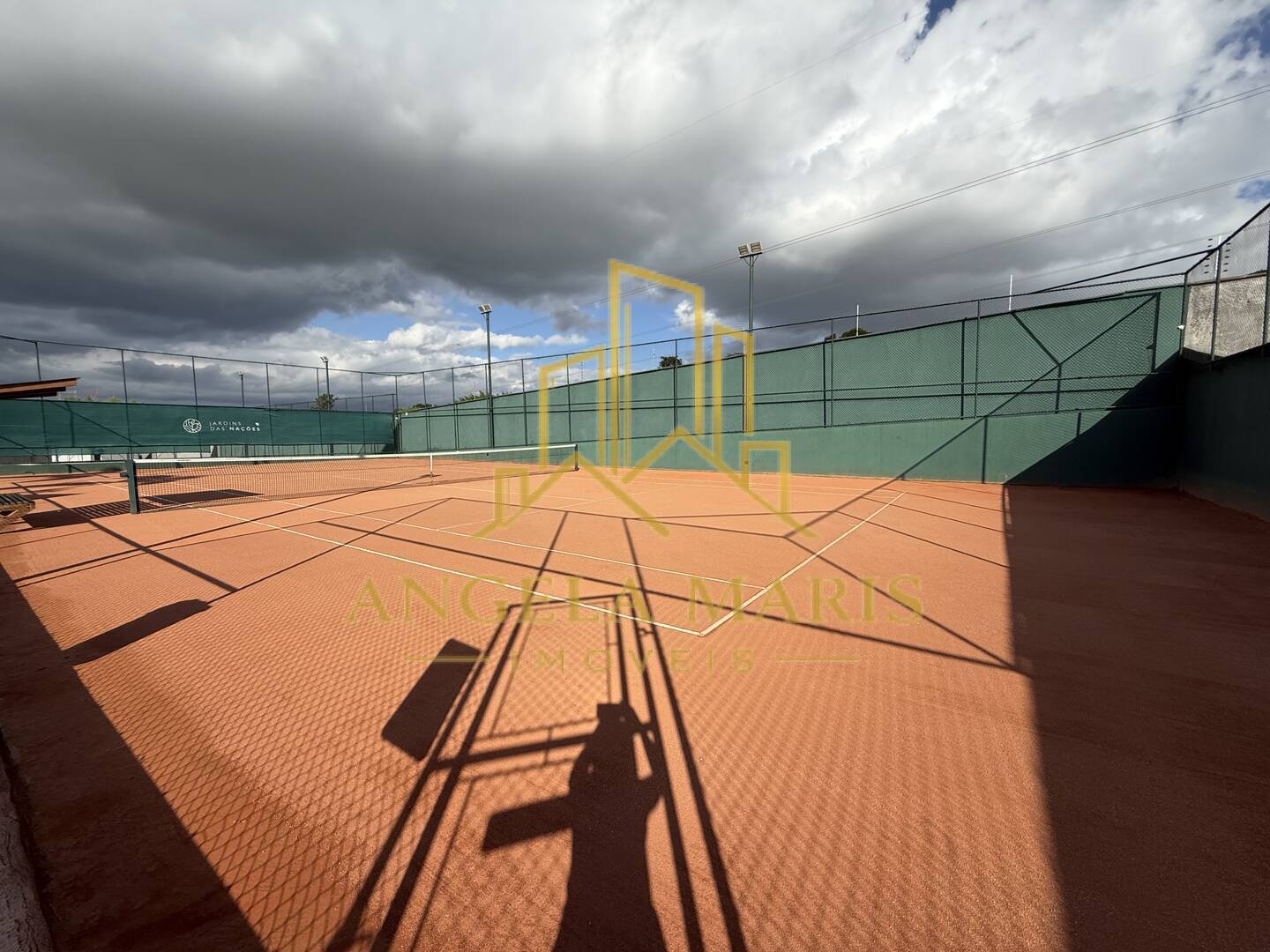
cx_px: 635
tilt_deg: -3.1
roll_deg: +0.1
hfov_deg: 102.1
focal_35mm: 14
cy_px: 476
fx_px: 514
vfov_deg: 85.7
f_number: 2.2
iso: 50
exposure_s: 1/2506
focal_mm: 2.22
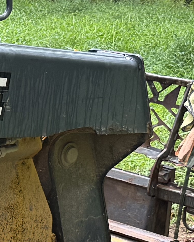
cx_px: -246
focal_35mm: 141
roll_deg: -1.5
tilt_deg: -16.5
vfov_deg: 13.6
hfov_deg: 9.8
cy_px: 160
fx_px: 1012
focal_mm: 6.76
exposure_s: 1/108
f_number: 1.78
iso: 200
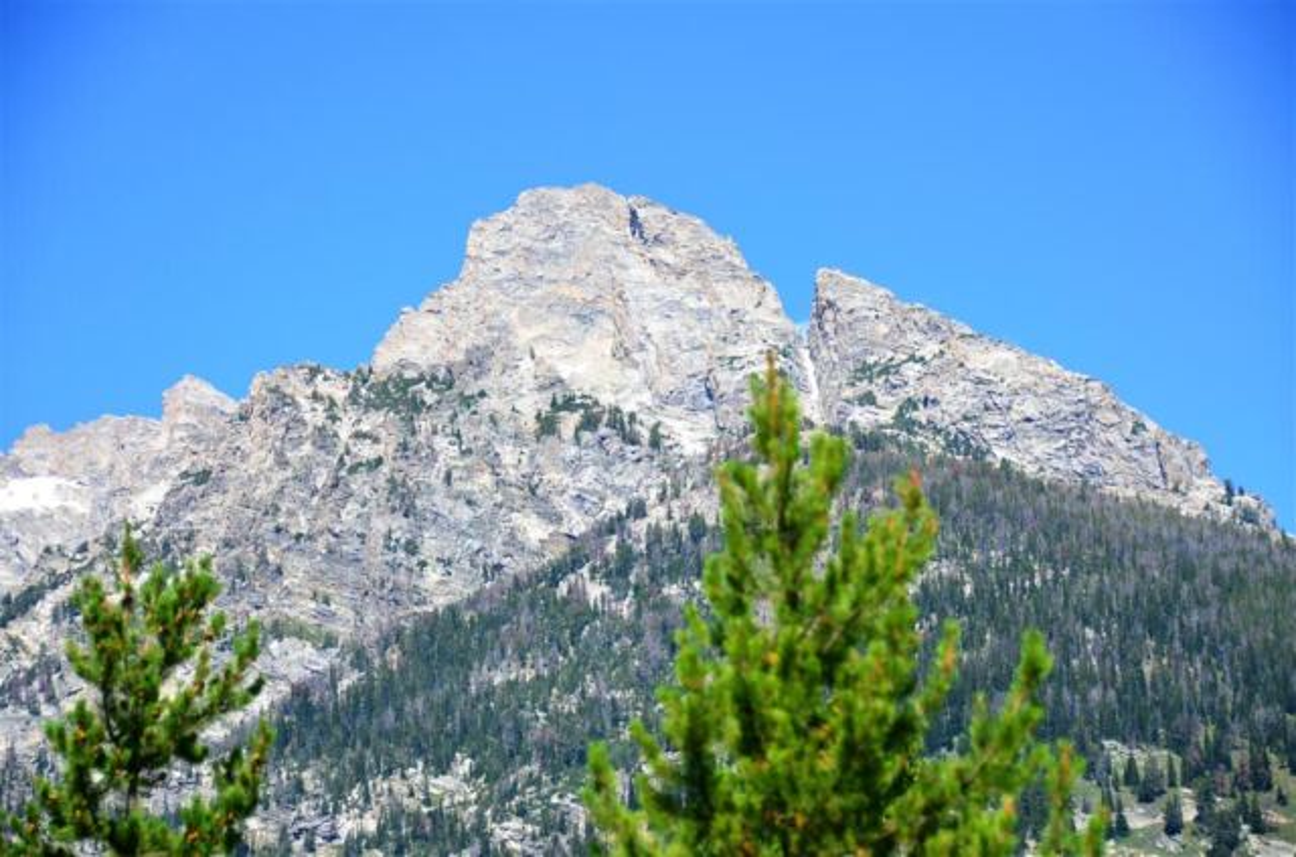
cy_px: 428
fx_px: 4847
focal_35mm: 135
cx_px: 648
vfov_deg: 10.1
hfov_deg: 15.2
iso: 200
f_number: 6.3
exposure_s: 1/640
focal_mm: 90
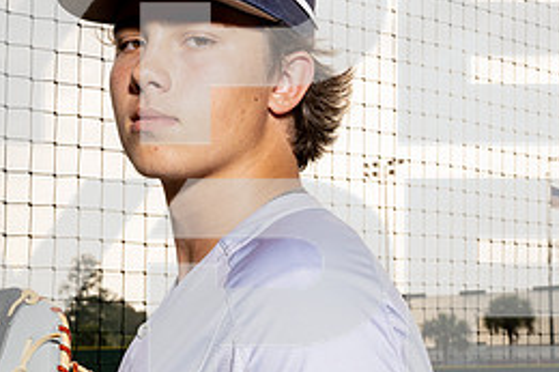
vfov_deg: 14.2
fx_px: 1490
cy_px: 294
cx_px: 105
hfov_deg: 21.0
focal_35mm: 96
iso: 400
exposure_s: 1/250
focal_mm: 43
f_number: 13
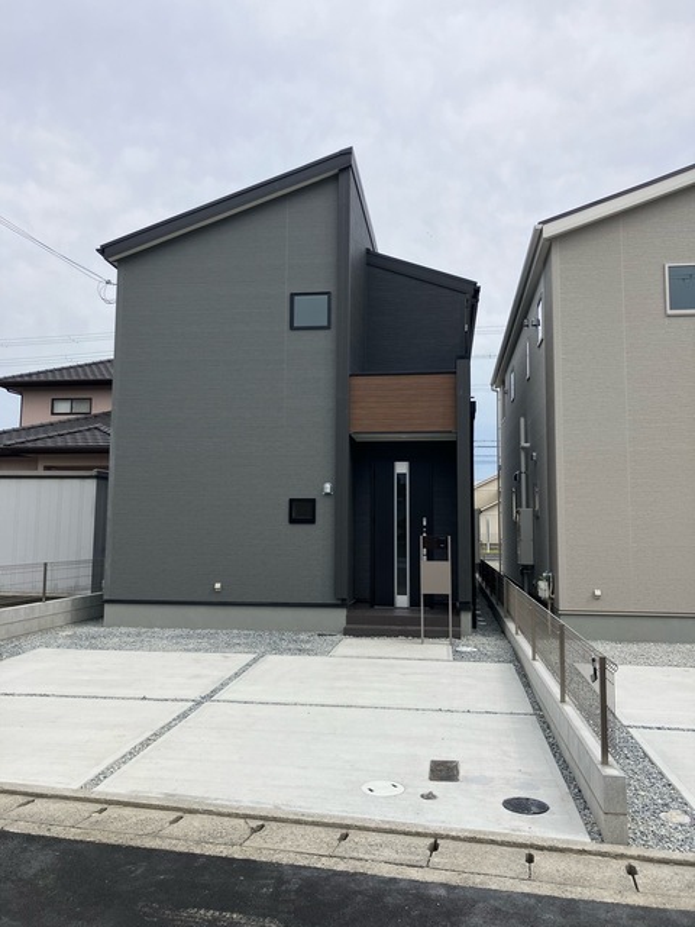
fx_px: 750
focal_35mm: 28
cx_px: 348
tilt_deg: +6.5
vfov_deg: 63.4
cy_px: 464
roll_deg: -0.3
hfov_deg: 49.7
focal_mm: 3.99
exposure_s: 1/1736
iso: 32
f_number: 1.8
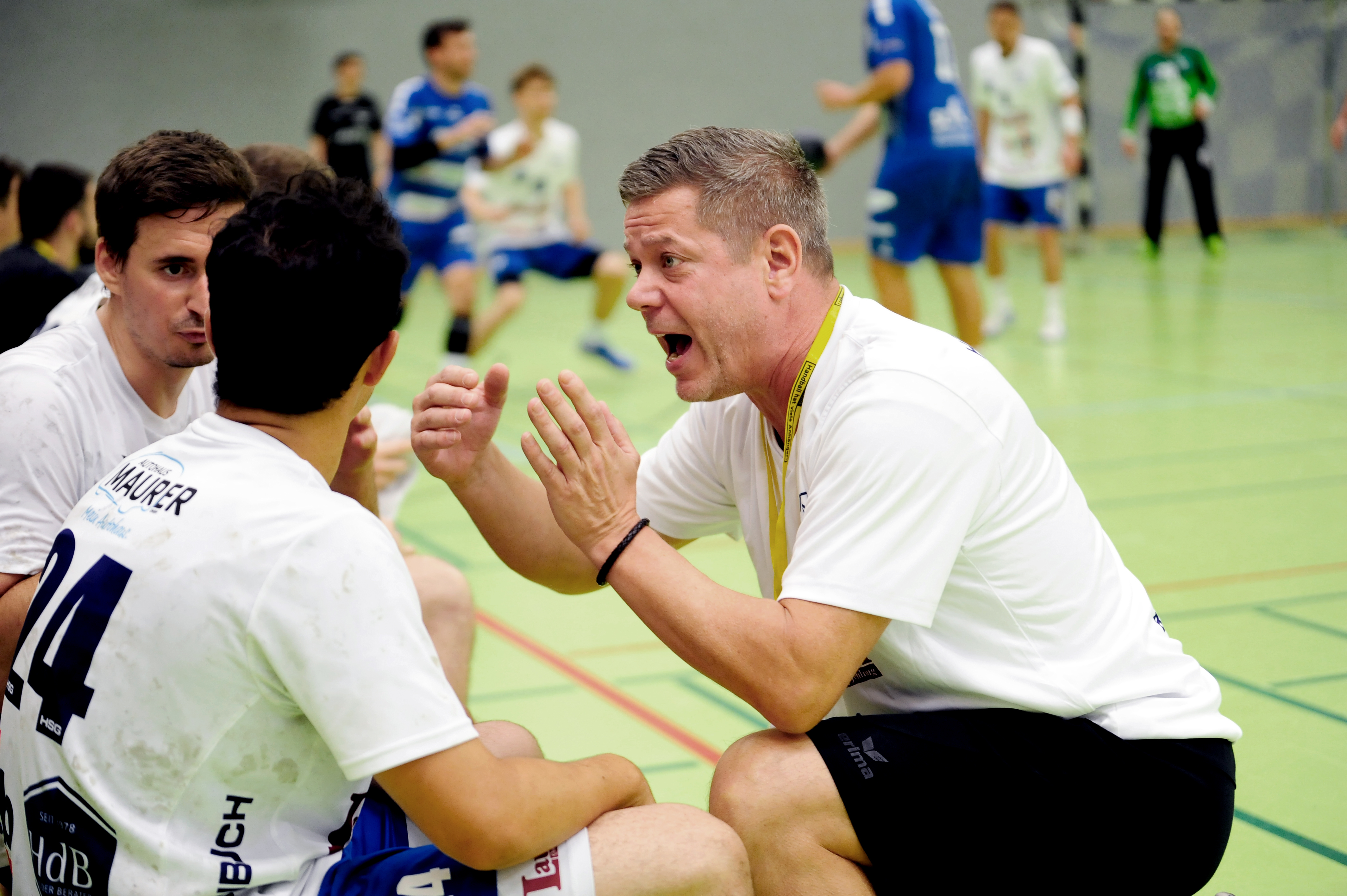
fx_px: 2617
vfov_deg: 19.4
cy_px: 448
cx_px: 674
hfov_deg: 28.9
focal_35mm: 70
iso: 2000
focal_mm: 70
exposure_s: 1/250
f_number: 2.8
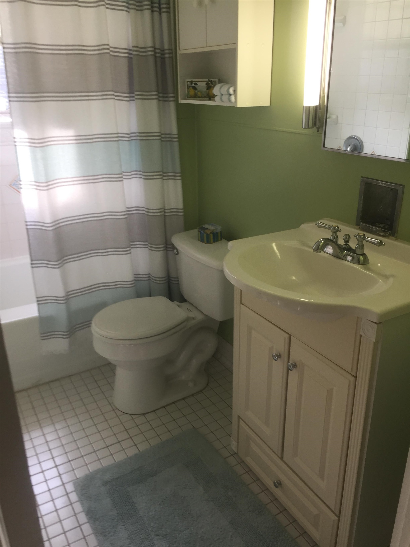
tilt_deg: -22.6
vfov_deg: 61.7
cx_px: 205
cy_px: 274
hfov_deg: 48.2
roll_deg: +0.6
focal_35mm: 29
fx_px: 458
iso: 40
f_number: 2.2
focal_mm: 4.15
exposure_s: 1/60
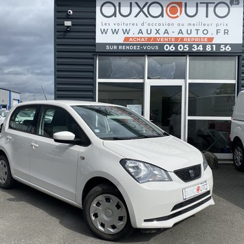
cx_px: 109
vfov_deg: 49.7
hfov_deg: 49.7
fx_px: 263
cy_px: 121
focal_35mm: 33
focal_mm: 4.25
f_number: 1.8
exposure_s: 1/2755
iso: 32
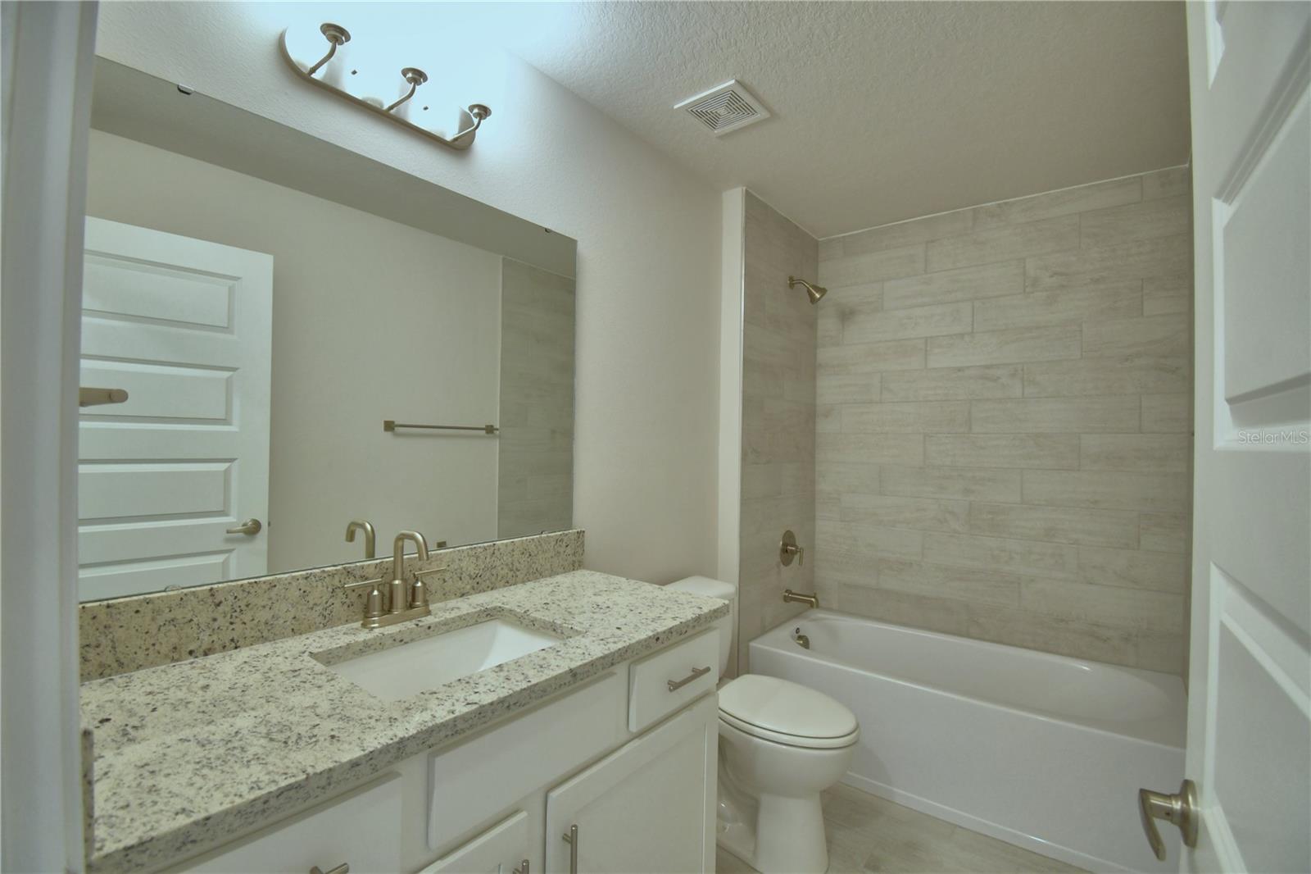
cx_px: 656
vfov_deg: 77.3
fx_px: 546
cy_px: 437
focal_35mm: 15
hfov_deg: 100.4
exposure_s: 1/40
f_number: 4.5
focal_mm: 10
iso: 400
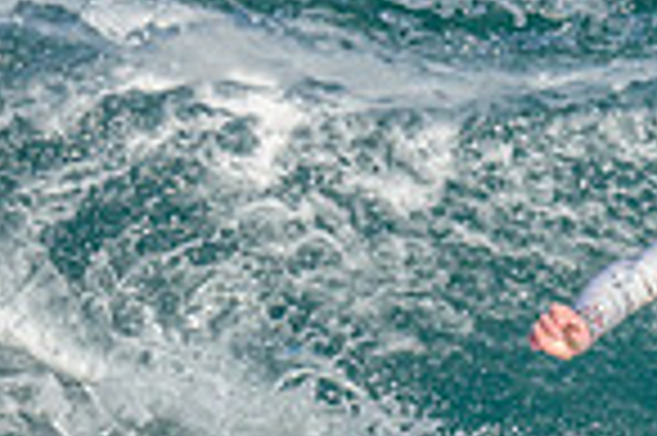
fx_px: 73282
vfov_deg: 0.3
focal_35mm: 4020
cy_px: 453
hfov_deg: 0.5
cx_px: 1534
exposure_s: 1/2000
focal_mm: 800
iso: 560
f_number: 6.3
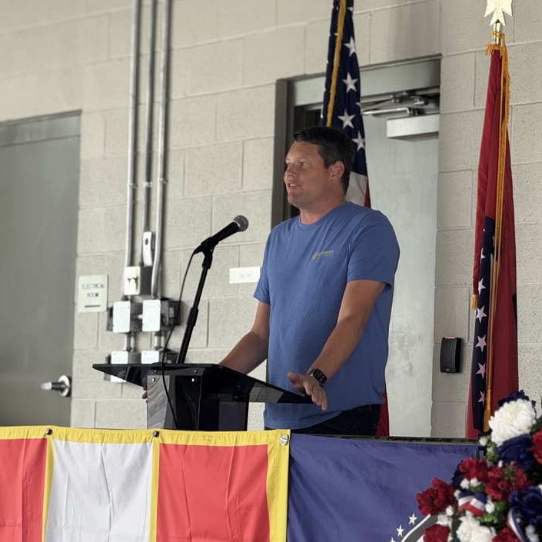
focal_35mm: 154
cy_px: 251
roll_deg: -2.1
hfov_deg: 11.3
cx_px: 309
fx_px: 2728
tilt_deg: +3.8
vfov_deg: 11.3
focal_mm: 15.66
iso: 100
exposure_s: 1/120
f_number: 2.8
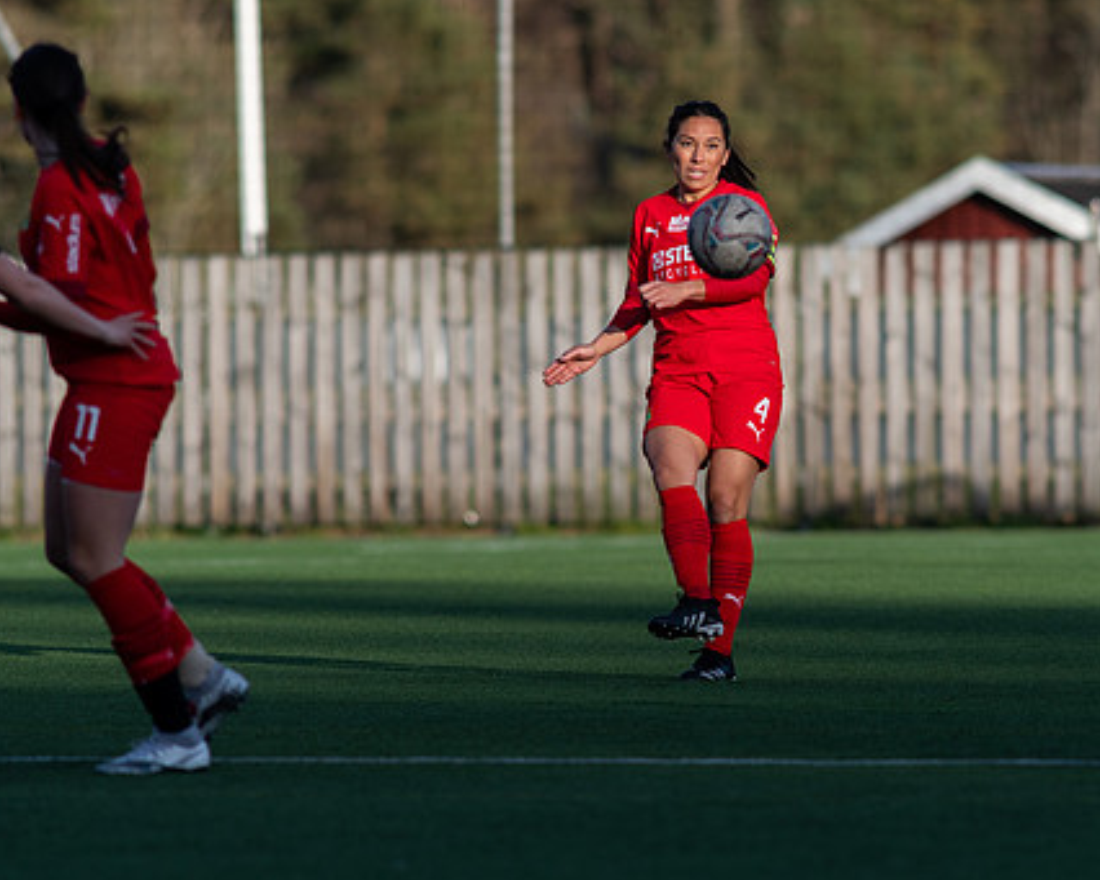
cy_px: 450
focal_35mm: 575
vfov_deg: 2.7
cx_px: 715
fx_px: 18724
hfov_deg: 3.4
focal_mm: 300
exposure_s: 1/1600
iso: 180
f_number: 3.5
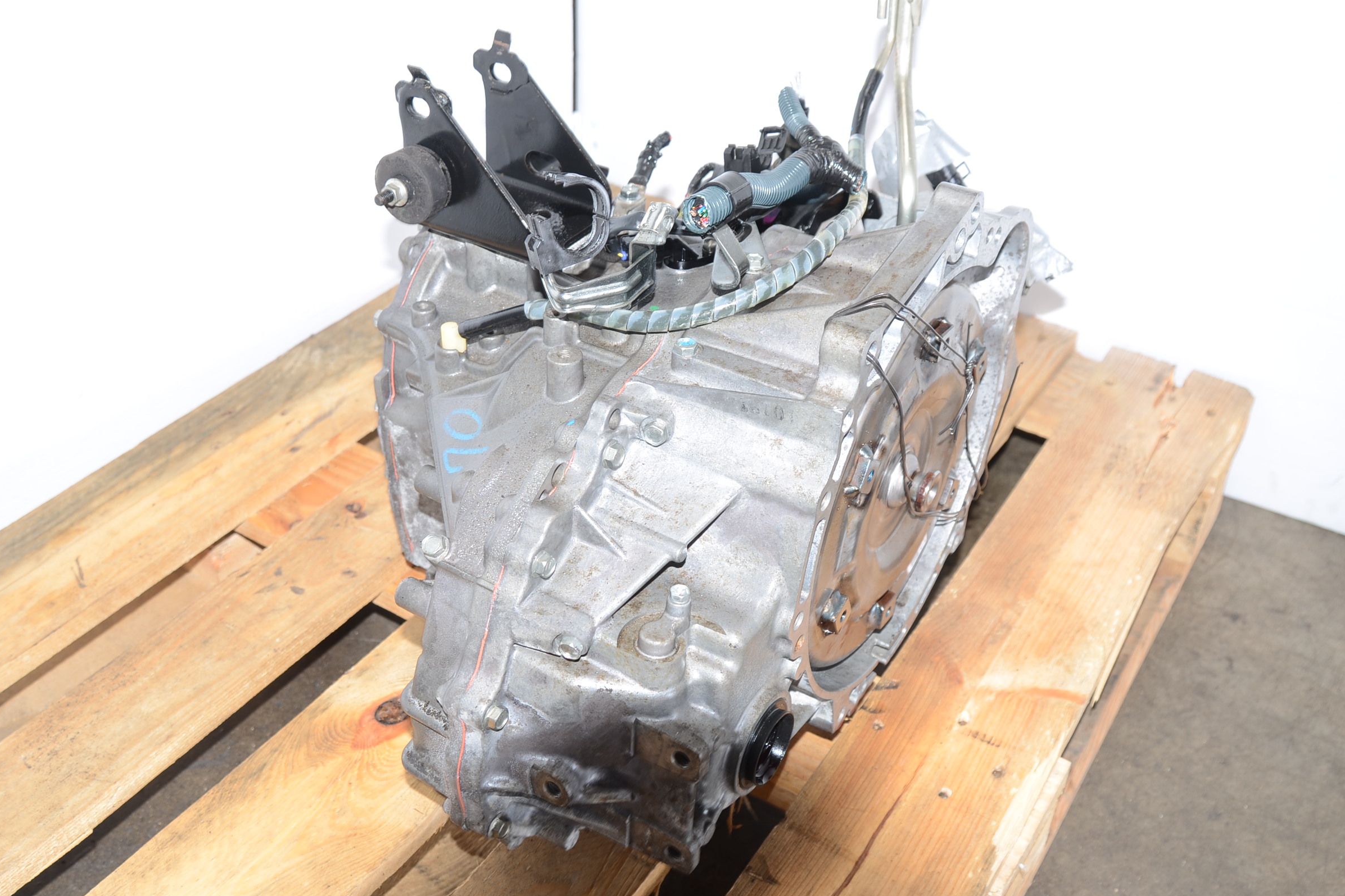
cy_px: 439
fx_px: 1382
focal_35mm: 37
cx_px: 672
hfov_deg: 51.9
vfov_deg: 35.9
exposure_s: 1/30
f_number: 5
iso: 100
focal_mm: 24
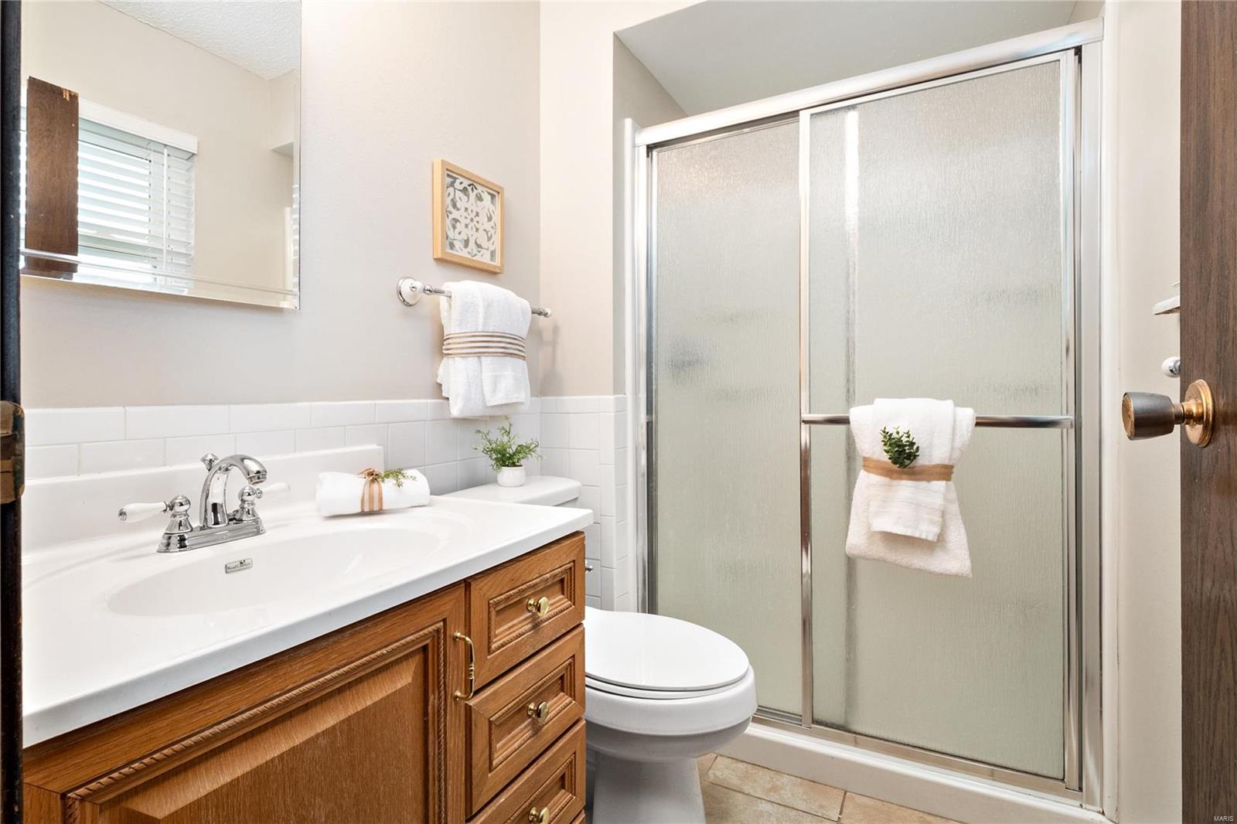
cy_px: 412
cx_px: 618
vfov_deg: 73.7
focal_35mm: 16
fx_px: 550
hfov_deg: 96.7
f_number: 8
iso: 400
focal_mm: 8
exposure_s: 1/8
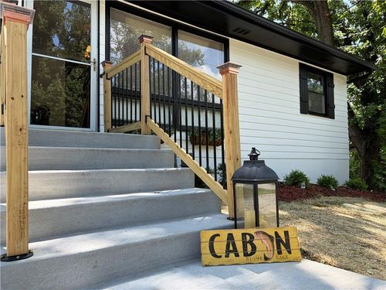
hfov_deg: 67.3
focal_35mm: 26
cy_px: 145
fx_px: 290
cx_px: 193
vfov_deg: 53.1
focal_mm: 5.96
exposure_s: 1/694
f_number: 1.6
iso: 50
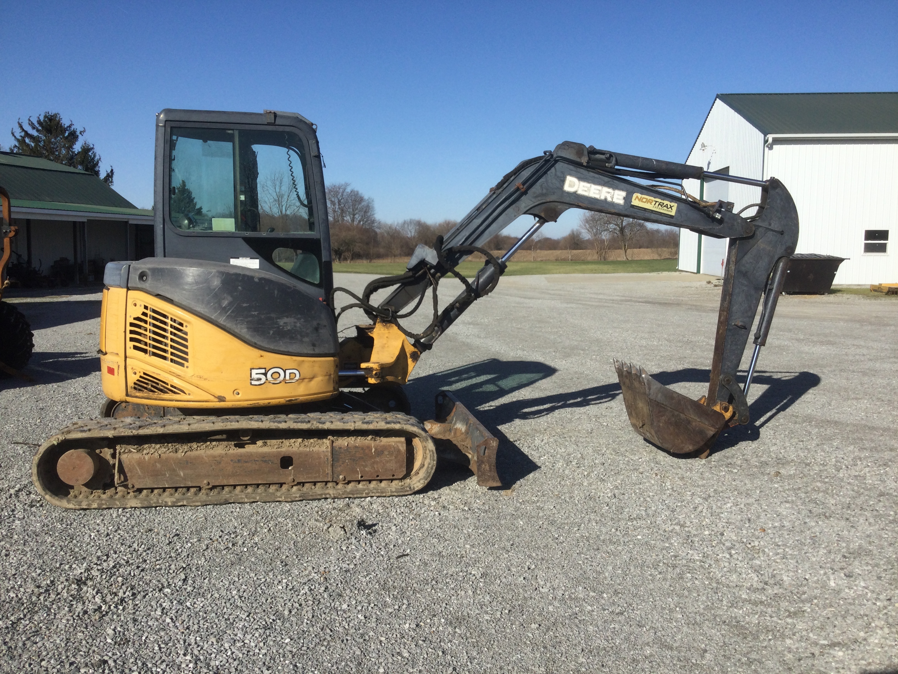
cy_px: 337
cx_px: 449
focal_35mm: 31
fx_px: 804
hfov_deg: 58.4
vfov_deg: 45.4
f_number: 2.4
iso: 25
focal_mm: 3.3
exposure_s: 1/1481
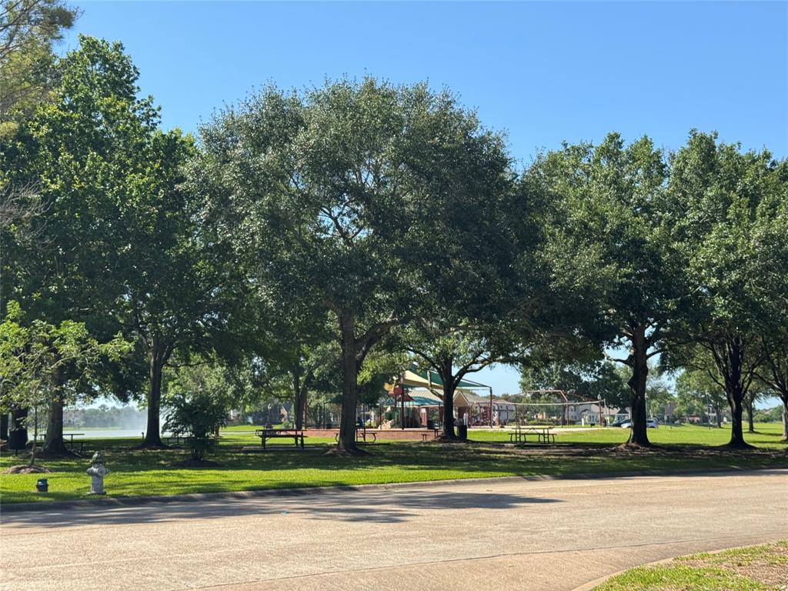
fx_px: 1093
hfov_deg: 39.7
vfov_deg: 30.3
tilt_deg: +6.4
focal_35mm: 48
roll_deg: +0.2
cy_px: 296
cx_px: 394
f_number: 1.78
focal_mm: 6.76
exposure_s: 1/1984
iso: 64
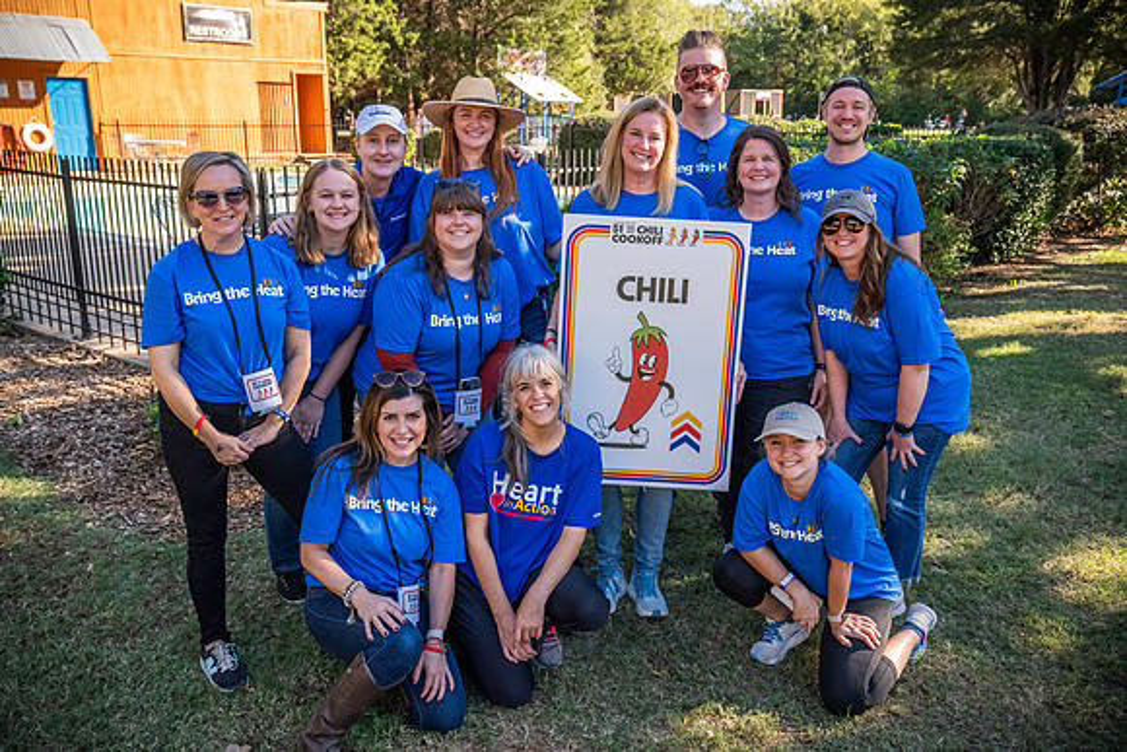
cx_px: 564
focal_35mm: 33
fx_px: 1033
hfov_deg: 57.2
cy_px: 376
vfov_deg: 40.0
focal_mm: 33
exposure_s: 1/3200
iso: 4000
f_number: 4.5
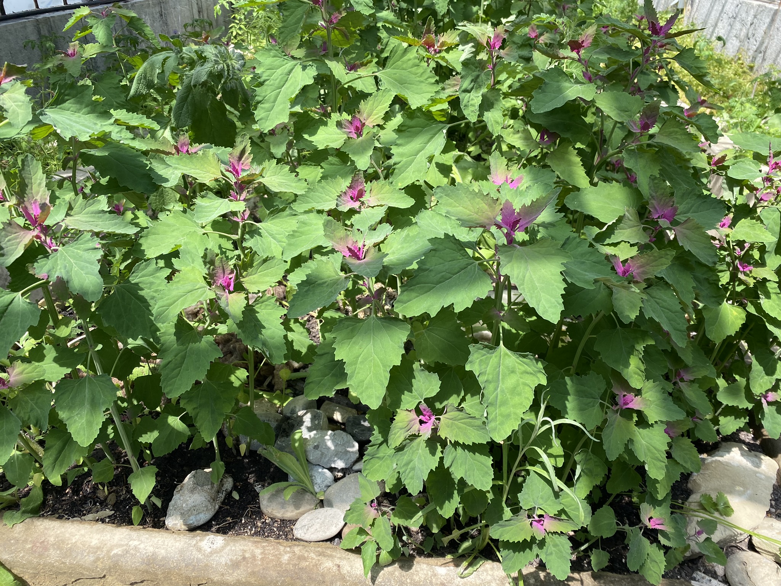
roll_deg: +0.1
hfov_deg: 67.3
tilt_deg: -31.1
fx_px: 587
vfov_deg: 53.1
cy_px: 293
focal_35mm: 26
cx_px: 390
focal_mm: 4.25
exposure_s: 1/630
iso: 32
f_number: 1.8
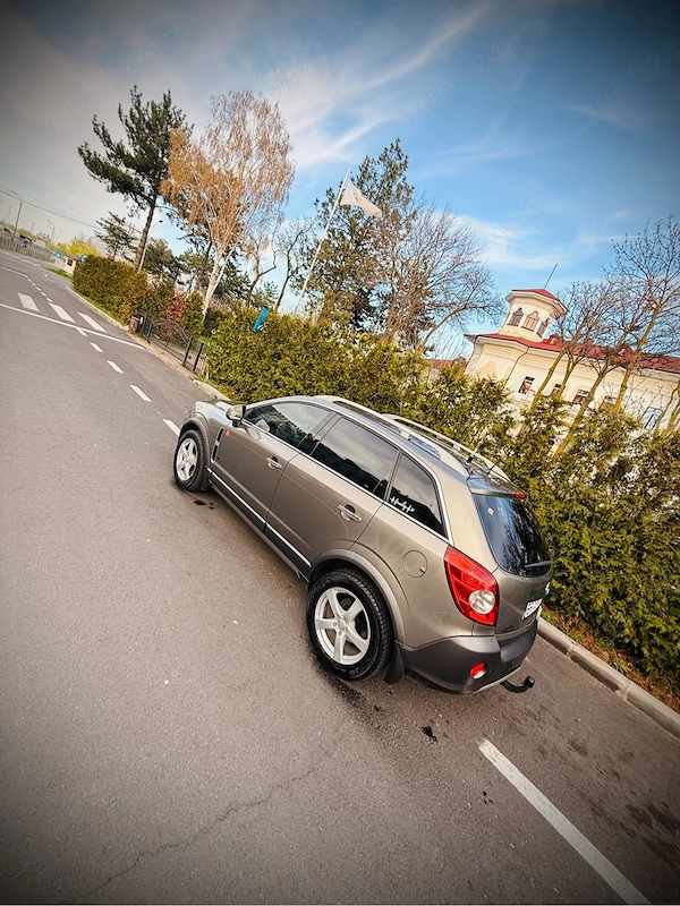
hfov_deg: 85.7
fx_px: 367
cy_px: 453
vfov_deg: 102.1
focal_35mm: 14
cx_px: 340
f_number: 2.2
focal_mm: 2.22
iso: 64
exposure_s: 1/296
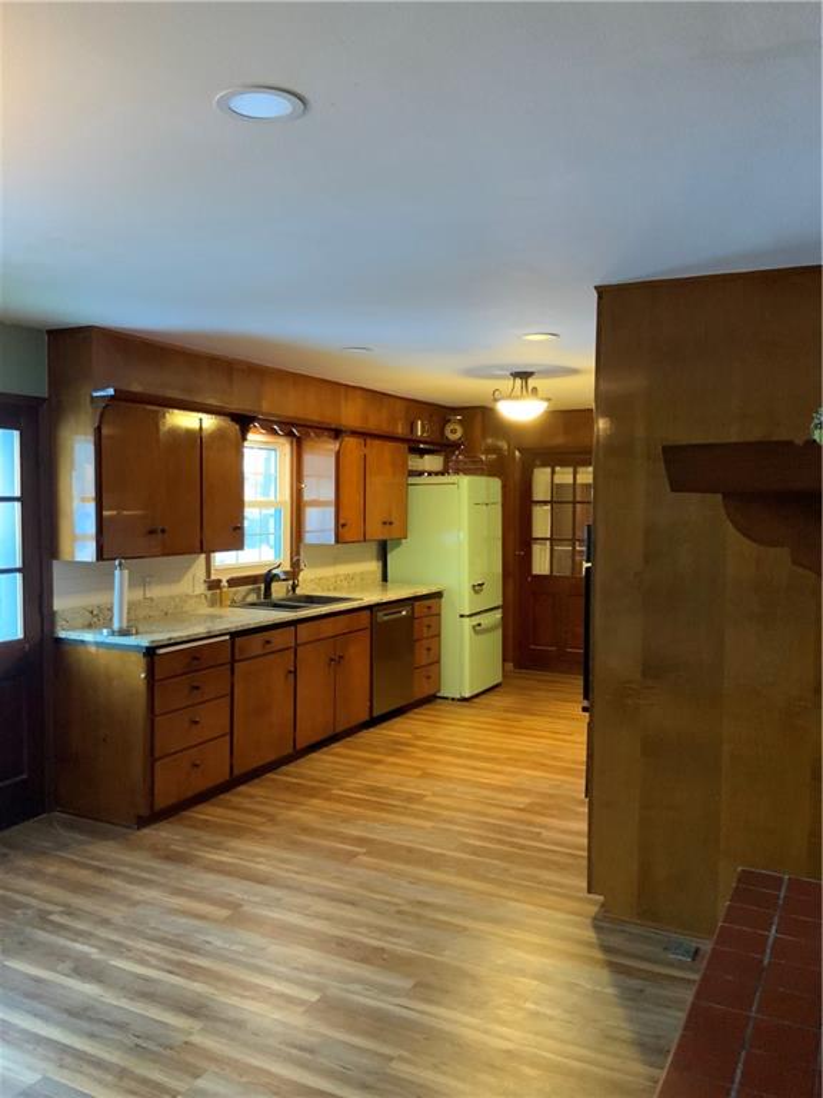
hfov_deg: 48.2
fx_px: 919
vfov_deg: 61.7
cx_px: 412
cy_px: 549
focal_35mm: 29
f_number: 1.8
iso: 320
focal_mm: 3
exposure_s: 1/40
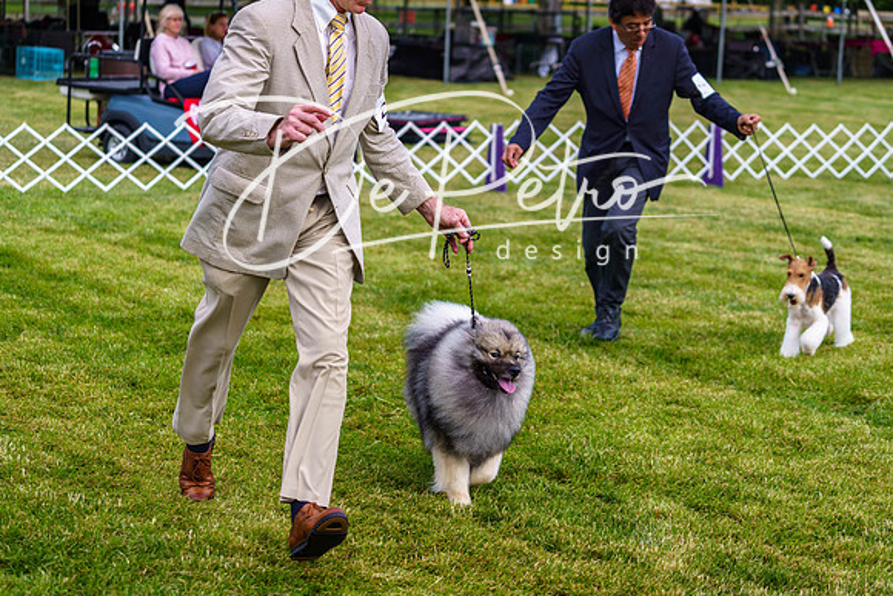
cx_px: 446
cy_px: 298
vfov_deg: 16.1
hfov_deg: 23.9
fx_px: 2109
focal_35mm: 85
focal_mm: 85
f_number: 4
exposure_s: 1/500
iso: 200
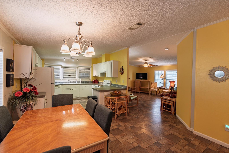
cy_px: 76
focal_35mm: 15
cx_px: 114
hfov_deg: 100.4
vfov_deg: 77.3
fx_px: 95
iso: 100
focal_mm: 15
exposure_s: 1/50
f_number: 3.5
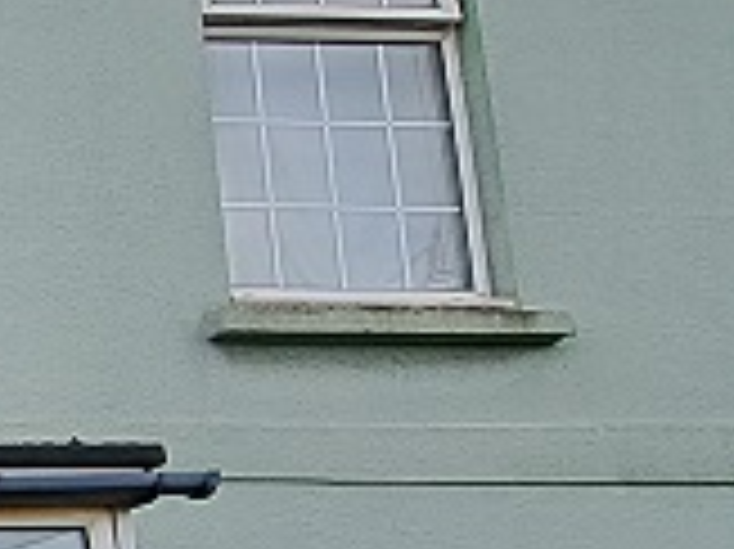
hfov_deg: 14.4
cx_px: -1072
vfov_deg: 17.4
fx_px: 1737
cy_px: 601
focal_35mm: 82
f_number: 2.2
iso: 50
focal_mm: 1.74
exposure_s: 1/492
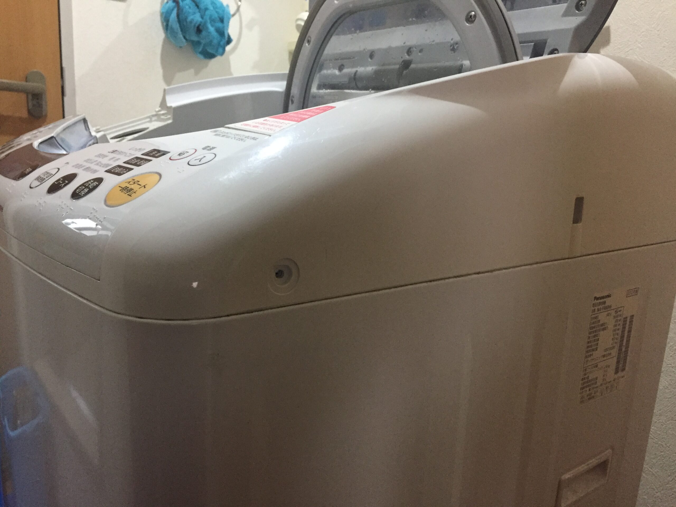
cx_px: 338
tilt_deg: -13.5
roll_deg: -4.3
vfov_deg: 48.2
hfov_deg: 61.7
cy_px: 254
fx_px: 566
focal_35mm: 29
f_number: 2.2
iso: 250
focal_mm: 4.15
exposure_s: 1/33
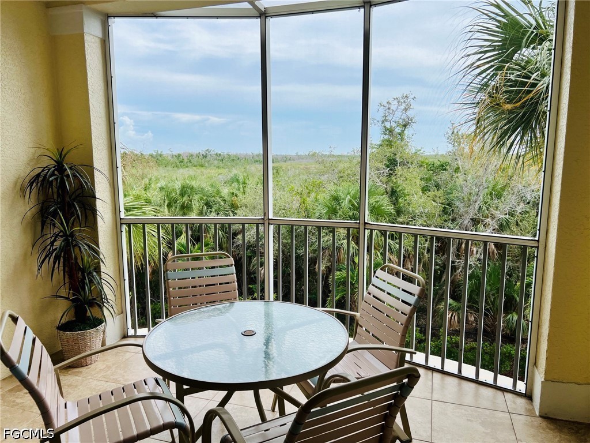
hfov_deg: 67.3
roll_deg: +0.6
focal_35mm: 26
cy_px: 222
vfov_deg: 53.1
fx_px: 443
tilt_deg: -6.8
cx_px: 295
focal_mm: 5.7
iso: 50
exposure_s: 1/1972
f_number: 1.5
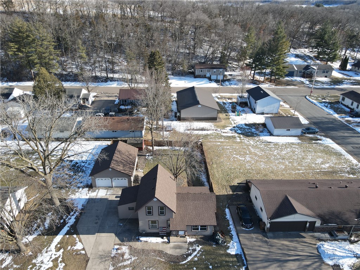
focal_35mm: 24
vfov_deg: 56.8
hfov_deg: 71.6
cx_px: 180
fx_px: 250
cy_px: 135
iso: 100
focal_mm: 4.5
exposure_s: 1/250
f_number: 2.8
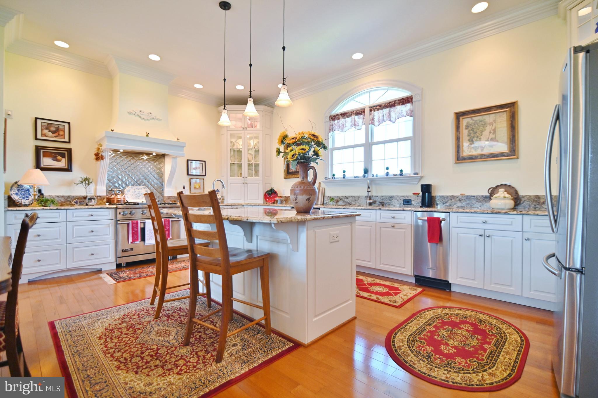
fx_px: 266
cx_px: 299
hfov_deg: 96.8
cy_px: 199
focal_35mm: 16
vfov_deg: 73.7
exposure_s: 1/125
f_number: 2.8
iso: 640
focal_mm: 16
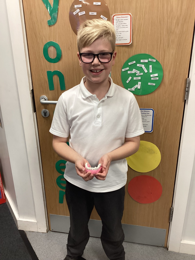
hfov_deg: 45.4
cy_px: 130
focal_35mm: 31
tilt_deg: -23.1
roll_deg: +0.1
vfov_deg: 58.4
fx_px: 233
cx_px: 98
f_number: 2.4
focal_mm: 3.3
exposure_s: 1/50
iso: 125
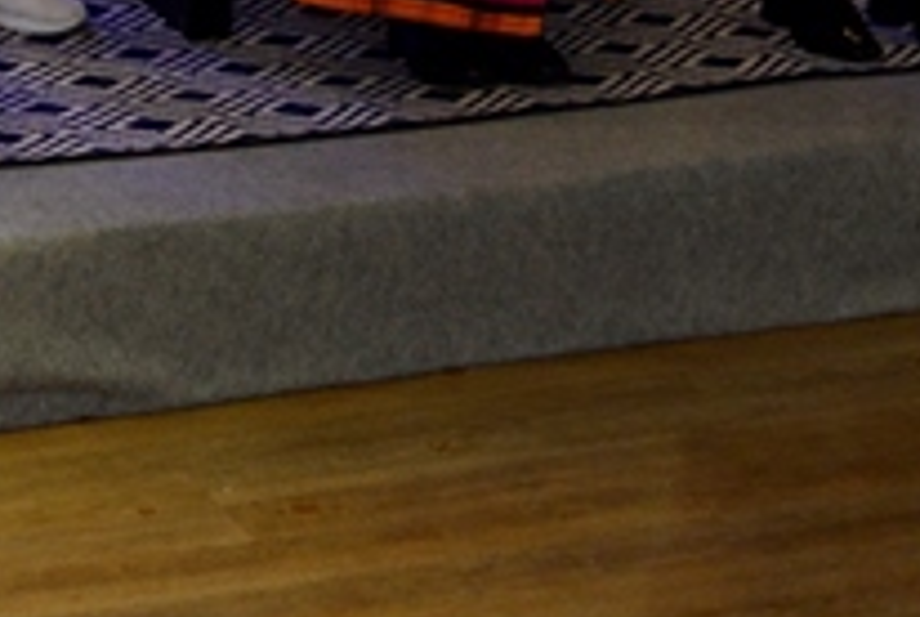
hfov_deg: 11.7
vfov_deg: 7.5
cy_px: -809
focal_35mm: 174
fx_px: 4453
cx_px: 31
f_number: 3.5
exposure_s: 1/160
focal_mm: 35
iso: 2500
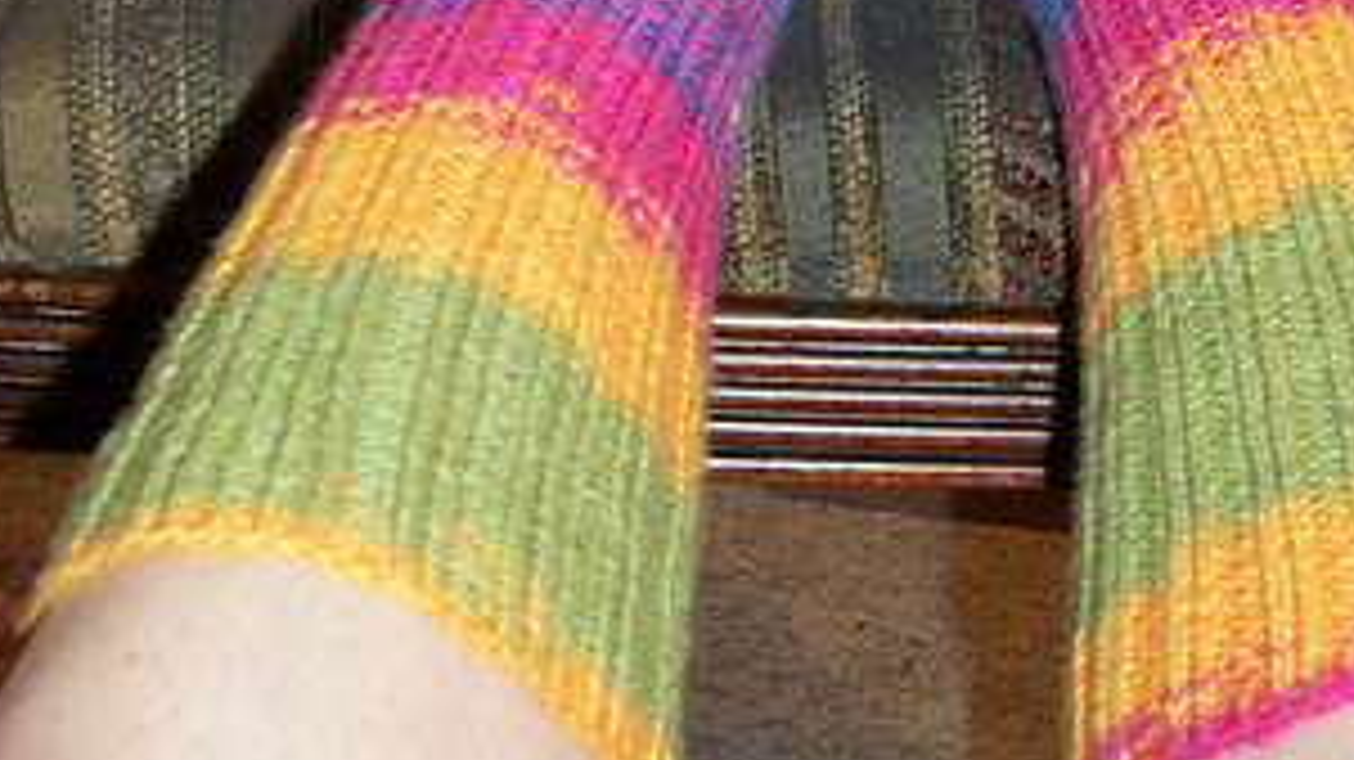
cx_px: 789
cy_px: -391
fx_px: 2907
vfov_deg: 13.9
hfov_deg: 26.2
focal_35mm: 81
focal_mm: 6.3
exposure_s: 1/30
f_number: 3.1
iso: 160
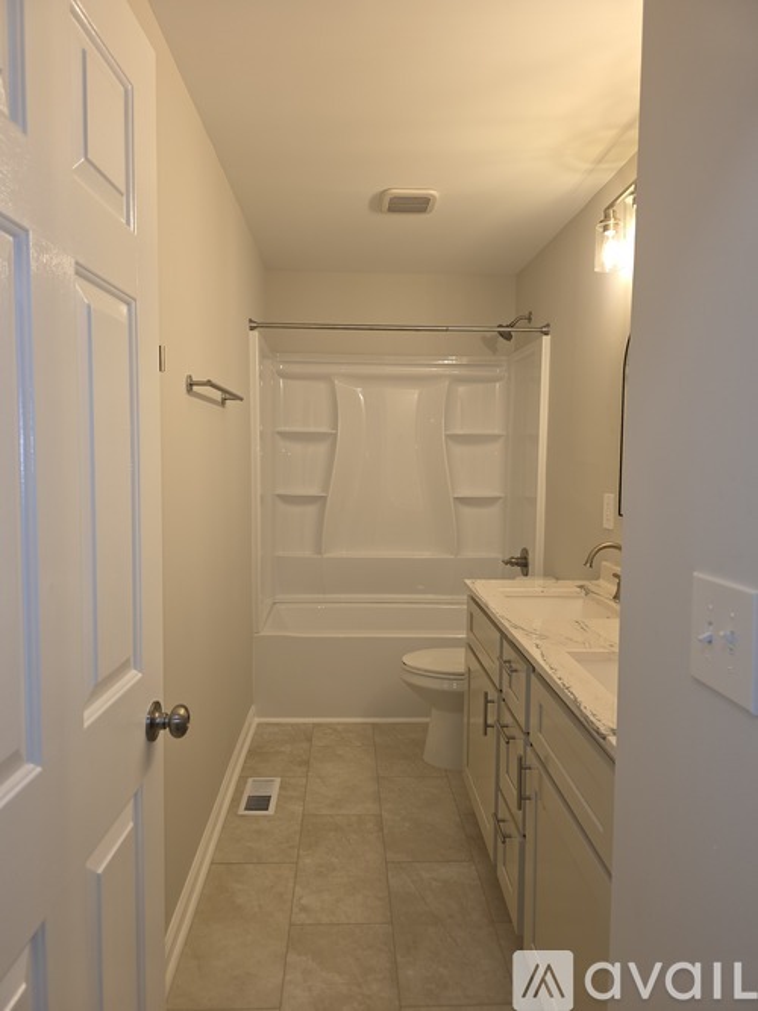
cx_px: 379
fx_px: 672
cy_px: 506
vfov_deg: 73.9
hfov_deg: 58.9
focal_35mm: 23
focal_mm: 6.3
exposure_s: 1/60
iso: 25
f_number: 1.7
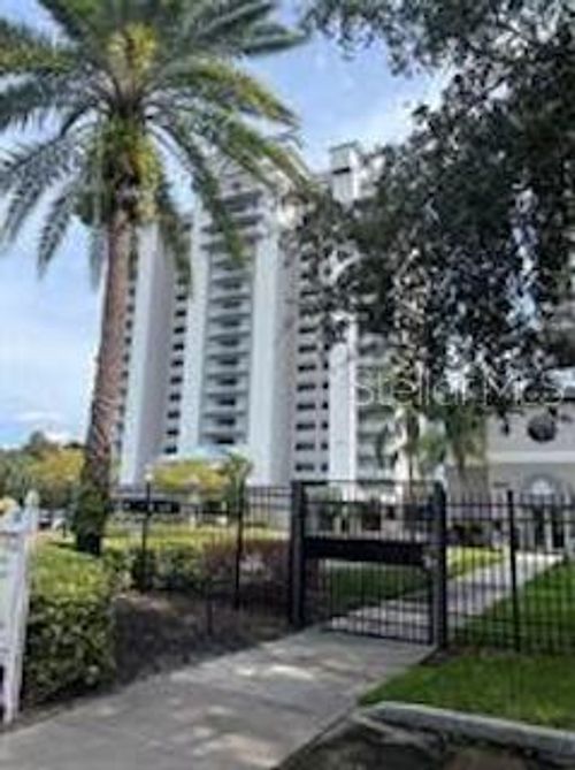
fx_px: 577
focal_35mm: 26
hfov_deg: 53.0
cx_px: 288
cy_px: 385
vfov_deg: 67.4
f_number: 1.5
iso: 50
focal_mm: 5.7
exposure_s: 1/2915
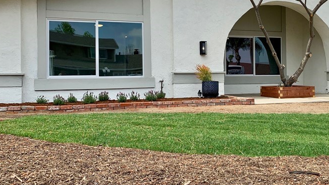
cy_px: 72
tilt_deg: +1.8
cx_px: 234
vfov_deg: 27.1
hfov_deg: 45.3
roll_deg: +0.6
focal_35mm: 44
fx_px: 384
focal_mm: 4.25
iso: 25
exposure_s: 1/2160
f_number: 1.8
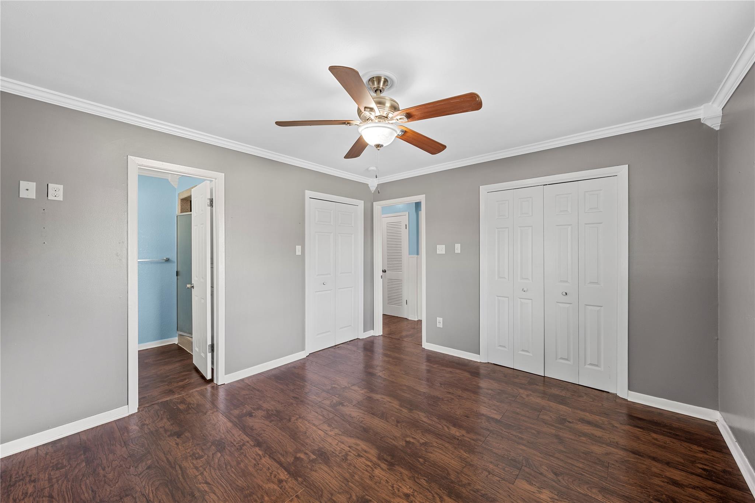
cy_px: 252
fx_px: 294
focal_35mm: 14
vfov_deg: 81.2
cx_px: 378
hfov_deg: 104.3
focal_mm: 14
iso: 200
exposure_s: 2.5
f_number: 9
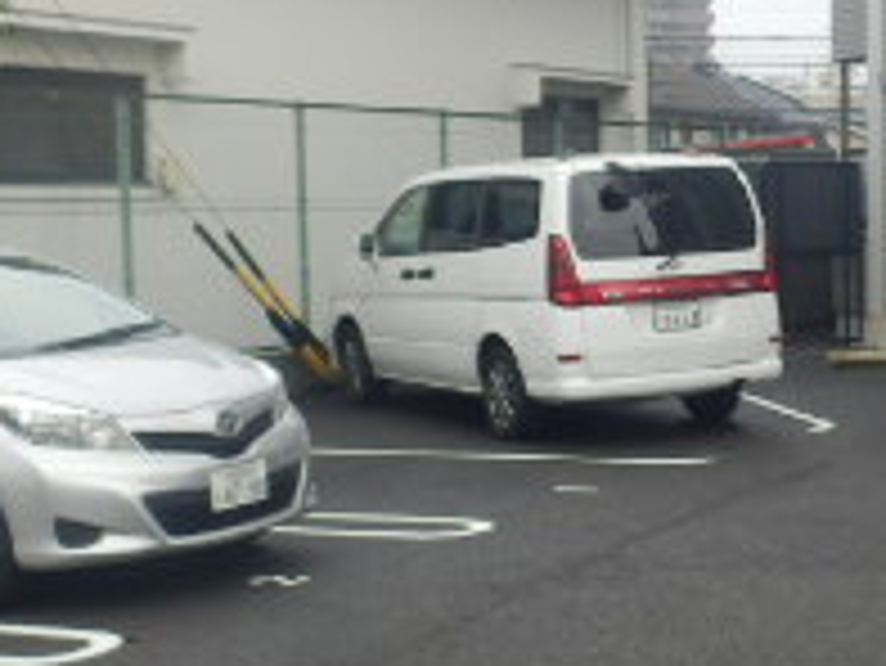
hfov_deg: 24.5
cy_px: 364
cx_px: 742
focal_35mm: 78
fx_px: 1998
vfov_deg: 18.9
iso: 80
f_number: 3
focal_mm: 4.2
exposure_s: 1/160
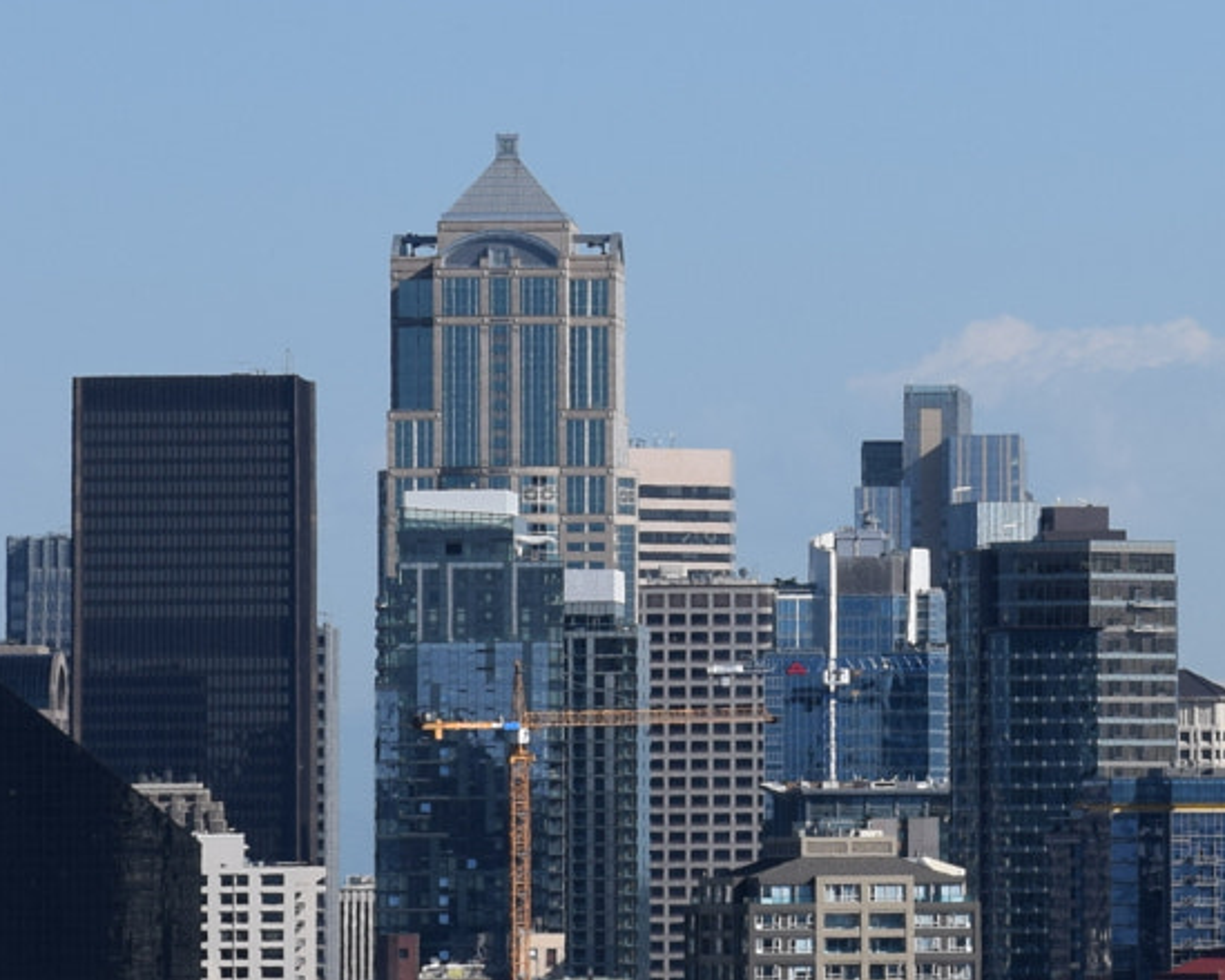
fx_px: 15225
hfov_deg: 4.6
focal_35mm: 420
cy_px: 111
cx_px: 1167
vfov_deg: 3.7
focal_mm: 80
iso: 200
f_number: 11
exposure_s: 1/500
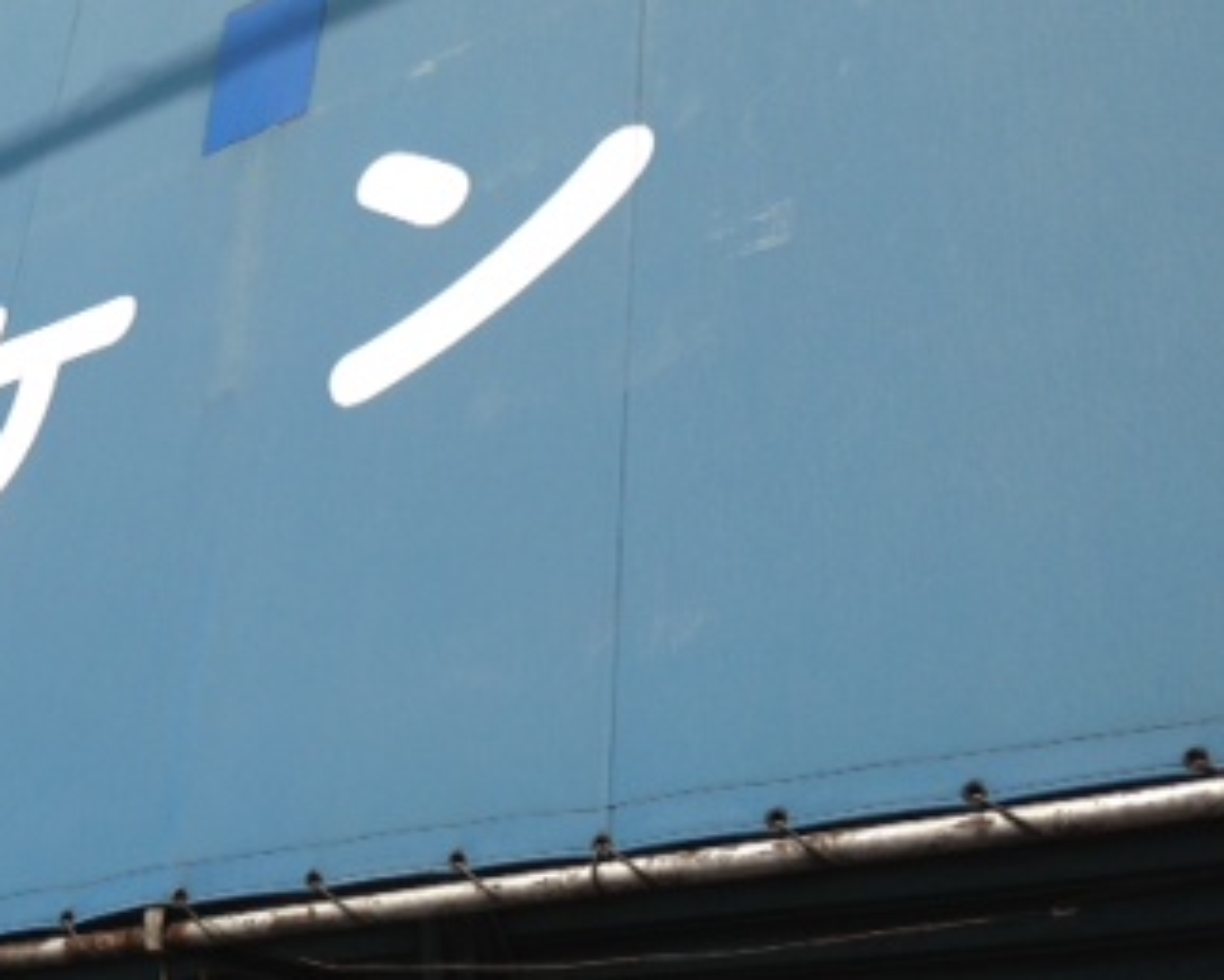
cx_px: 15
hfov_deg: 27.9
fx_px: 2320
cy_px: 380
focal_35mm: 64
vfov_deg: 23.8
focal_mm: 4.13
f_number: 2.4
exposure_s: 1/2088
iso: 50
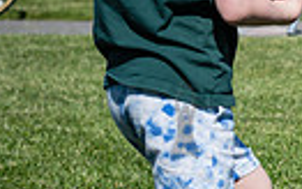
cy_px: 157
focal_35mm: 276
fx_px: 2273
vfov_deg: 4.8
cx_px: 713
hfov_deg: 7.2
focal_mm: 55
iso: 160
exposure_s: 1/1600
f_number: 4.5
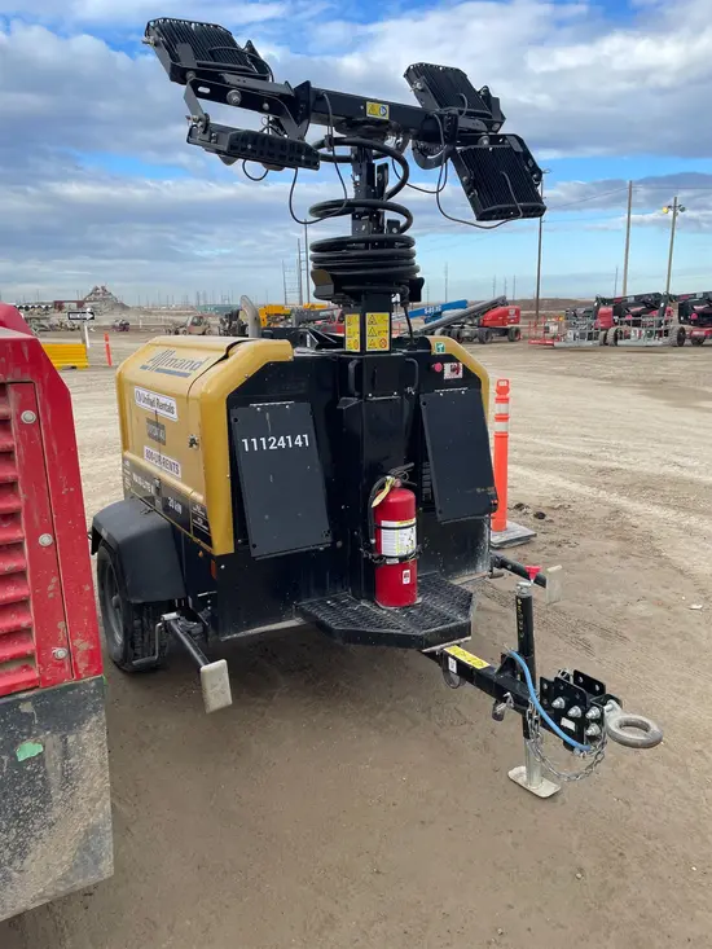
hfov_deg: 53.1
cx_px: 356
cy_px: 474
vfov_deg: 67.3
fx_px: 713
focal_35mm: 26
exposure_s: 1/1276
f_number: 1.6
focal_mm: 4.2
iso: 32
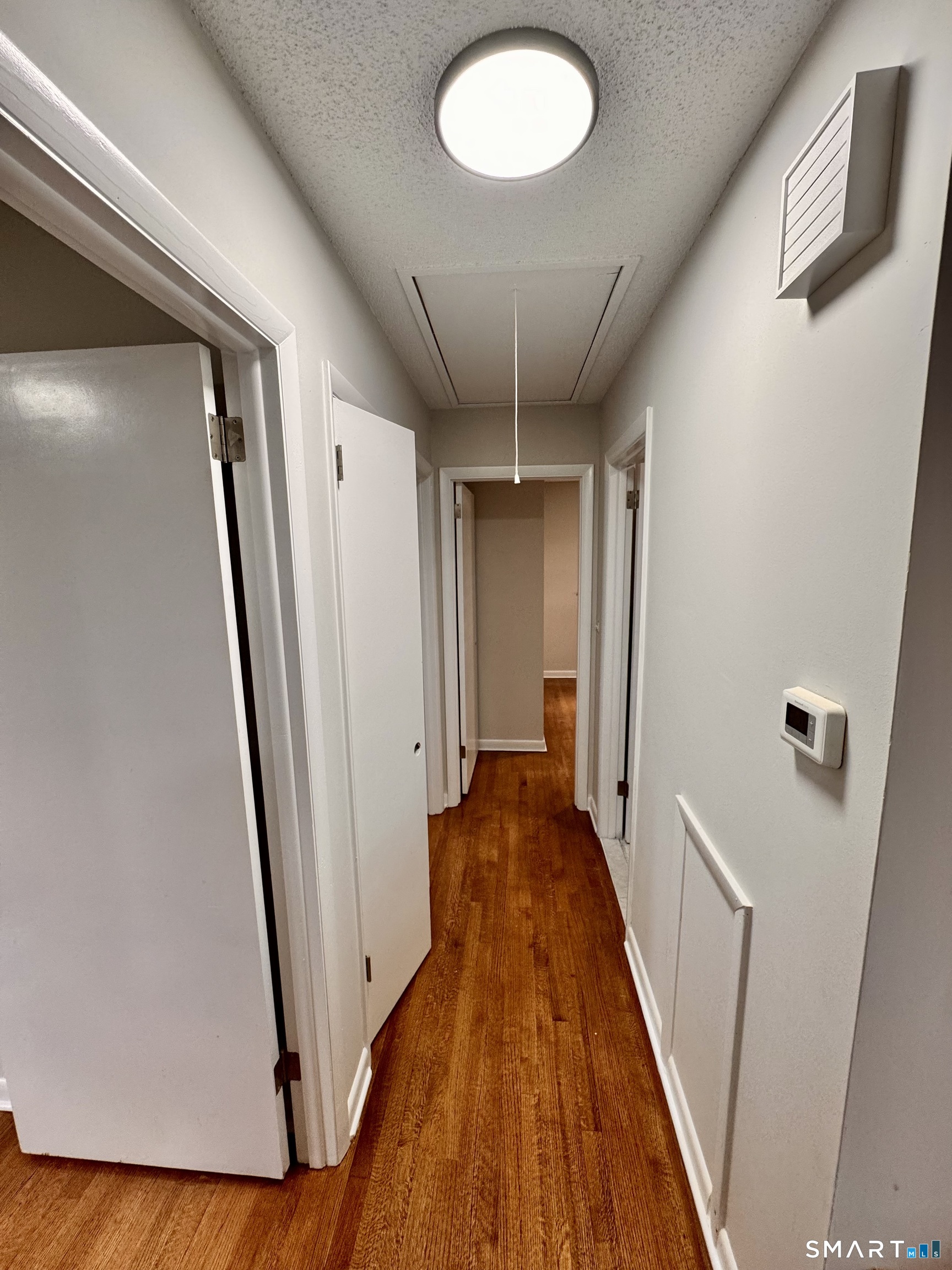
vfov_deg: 102.1
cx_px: 476
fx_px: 513
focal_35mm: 14
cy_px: 635
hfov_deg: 85.7
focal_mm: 2.22
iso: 200
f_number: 2.2
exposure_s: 1/120
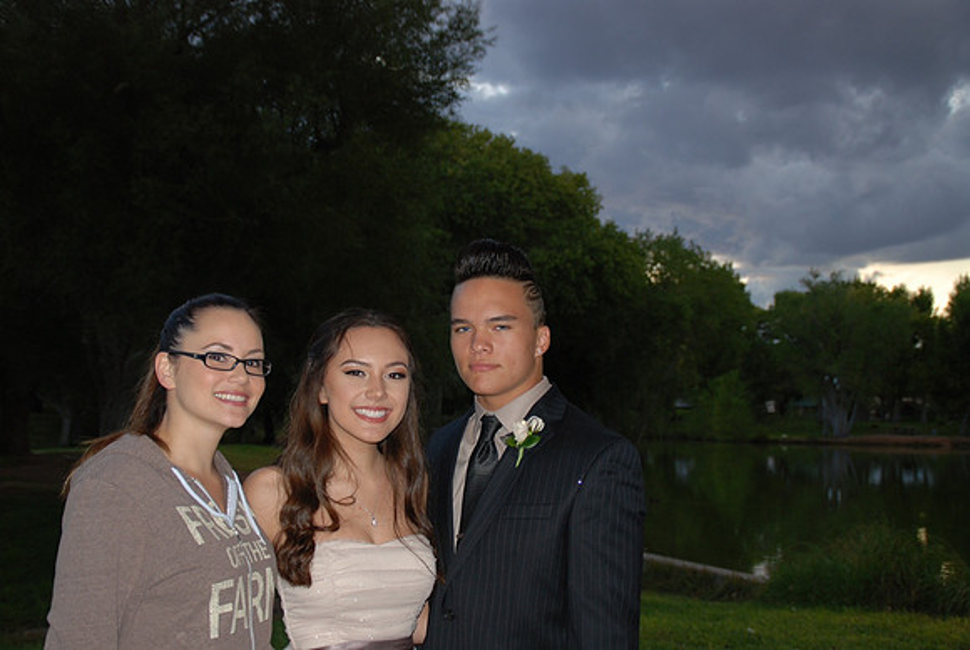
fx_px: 1296
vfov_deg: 28.2
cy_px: 325
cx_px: 485
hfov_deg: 41.0
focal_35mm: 48
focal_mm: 32
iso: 200
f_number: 4.2
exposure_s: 1/60
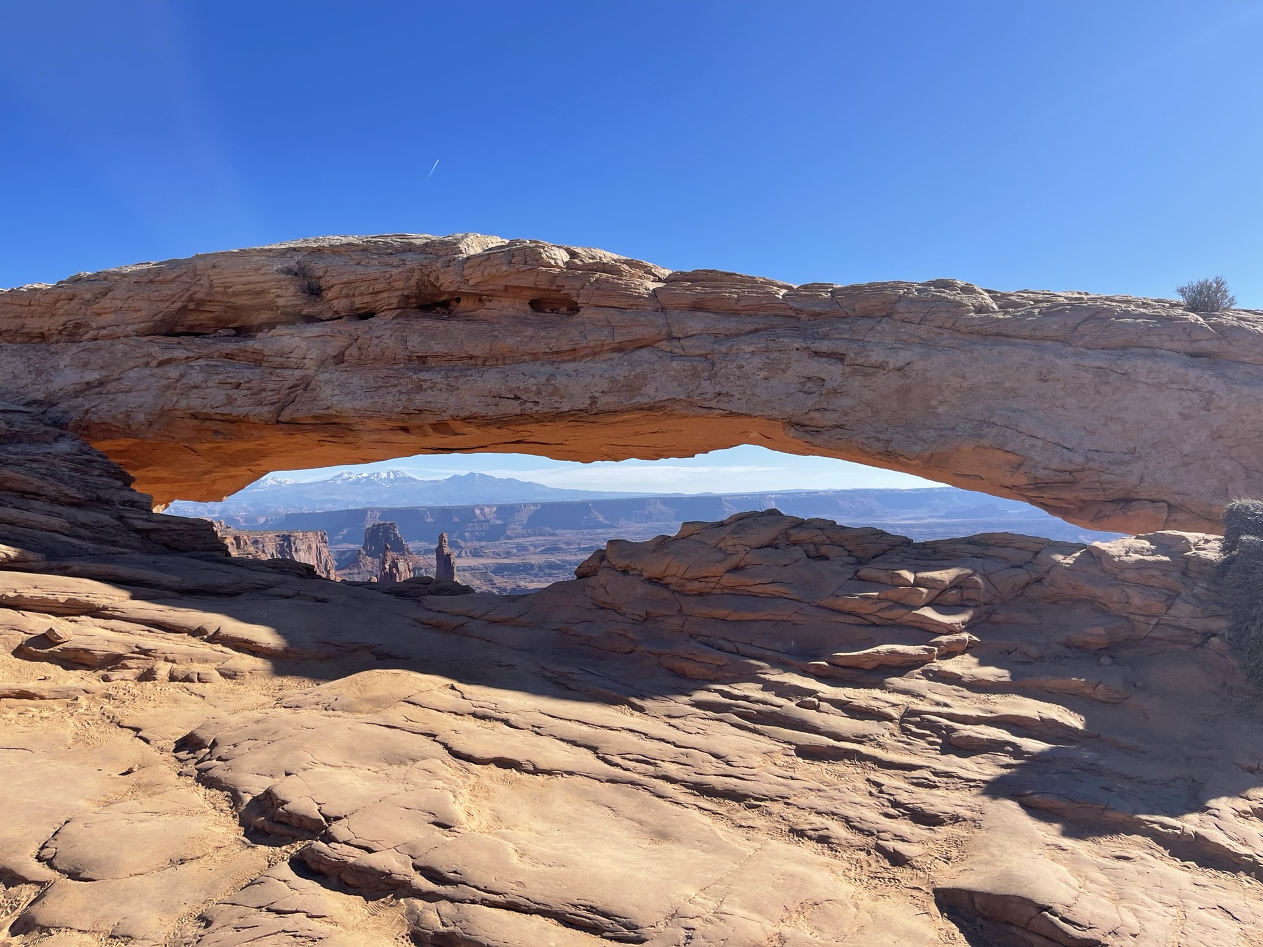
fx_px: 912
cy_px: 474
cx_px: 632
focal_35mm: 25
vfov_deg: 54.9
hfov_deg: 69.4
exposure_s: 1/3344
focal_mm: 5.1
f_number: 1.6
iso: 32
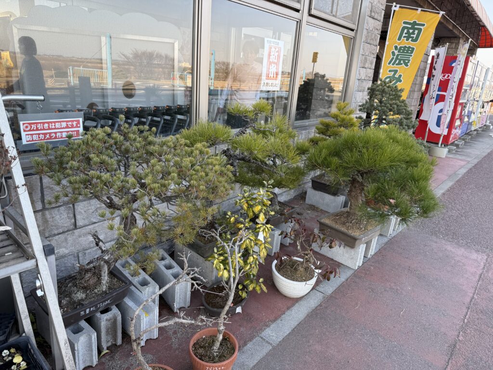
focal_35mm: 24
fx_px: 342
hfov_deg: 71.6
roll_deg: -4.5
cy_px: 185
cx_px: 246
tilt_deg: -18.1
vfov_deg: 56.8
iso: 100
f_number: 1.78
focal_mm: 6.76
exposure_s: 1/387
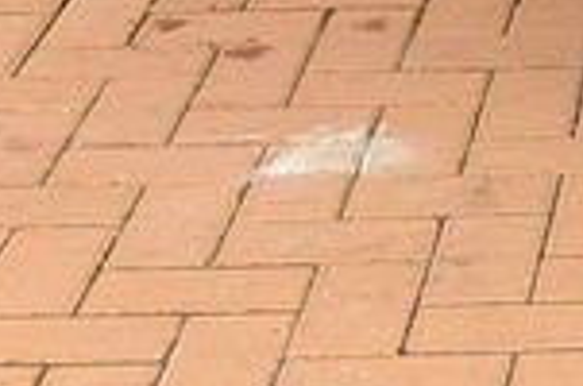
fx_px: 3426
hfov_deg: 9.1
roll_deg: -0.3
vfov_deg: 6.2
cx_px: 1205
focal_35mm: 212
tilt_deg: -8.3
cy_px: -506
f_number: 1.78
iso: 100
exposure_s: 1/578
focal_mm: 6.76
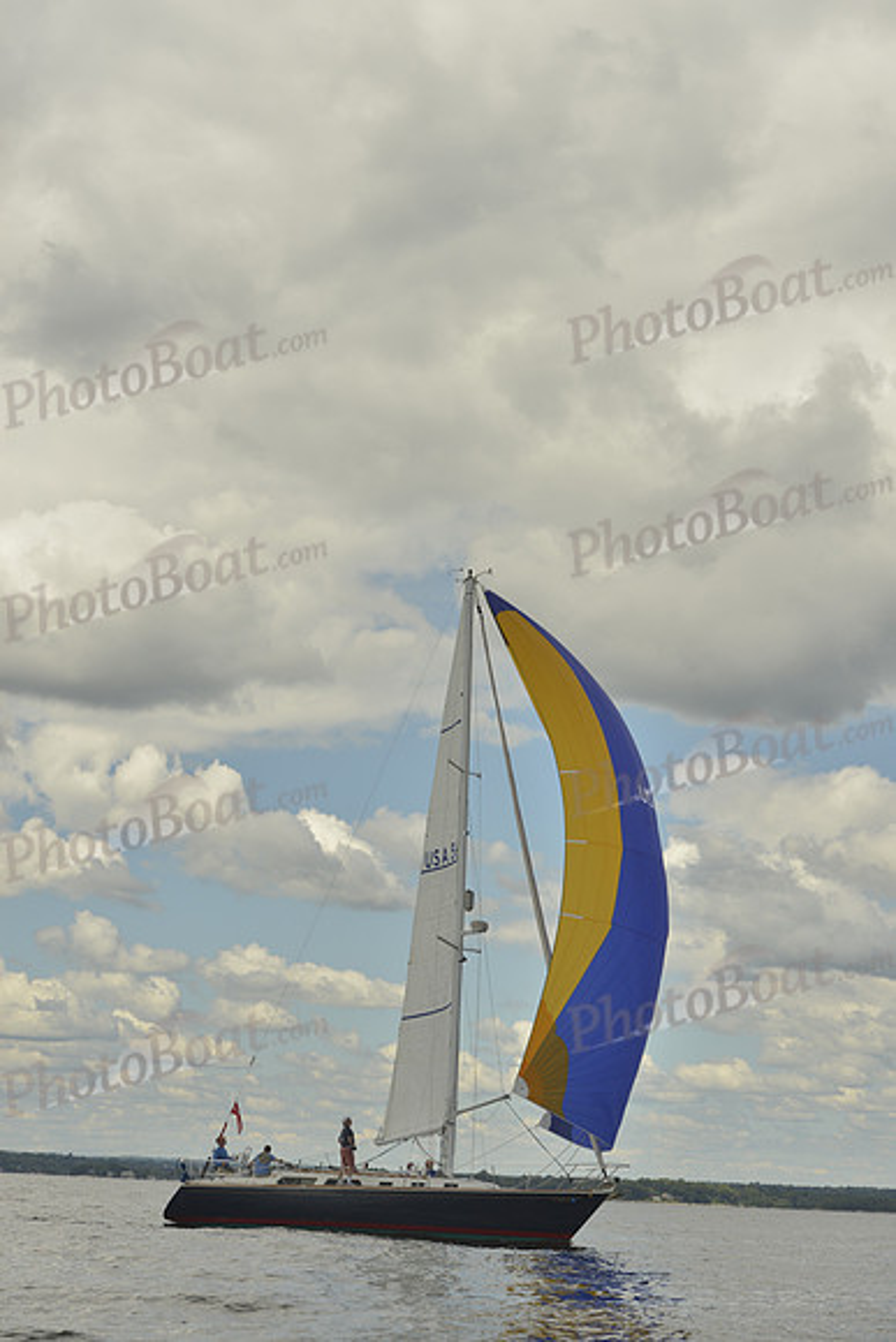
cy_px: 671
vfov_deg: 28.8
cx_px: 448
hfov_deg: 19.5
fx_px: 2612
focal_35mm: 70
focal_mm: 70
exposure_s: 1/1000
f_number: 8
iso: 200
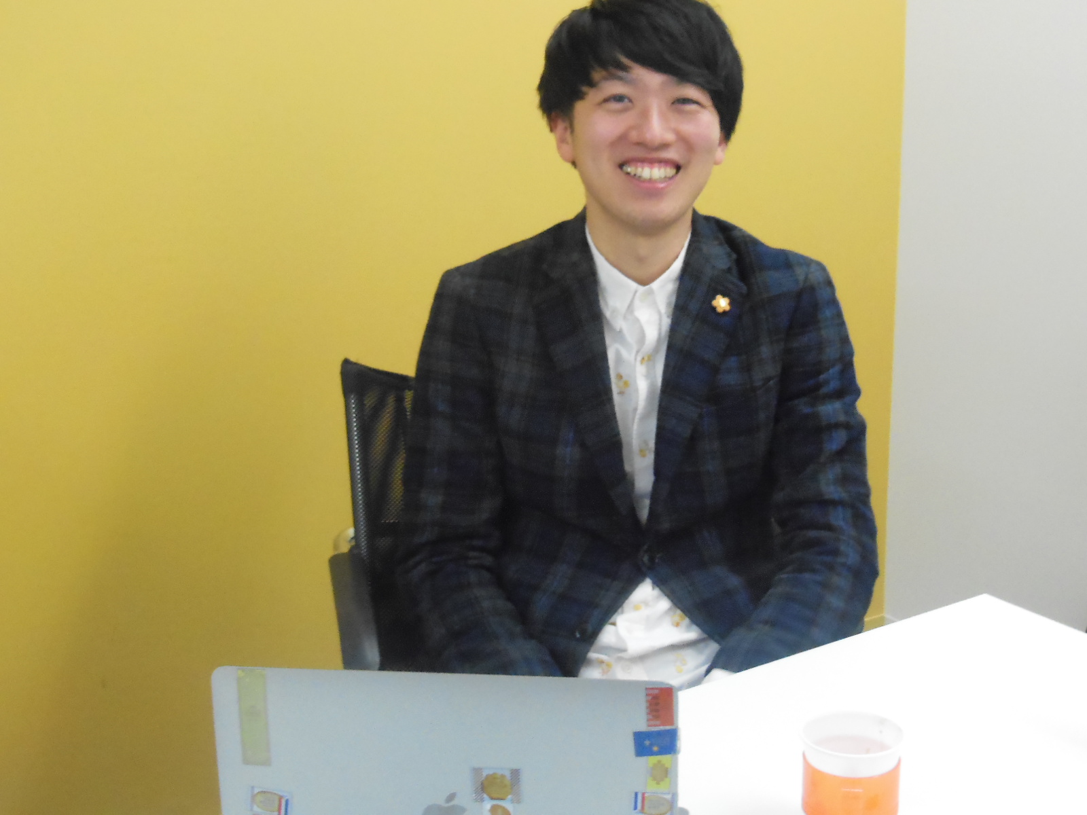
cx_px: 544
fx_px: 1884
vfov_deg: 24.4
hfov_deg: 32.2
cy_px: 408
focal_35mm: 60
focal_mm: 10.7
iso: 1600
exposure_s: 1/100
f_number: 5
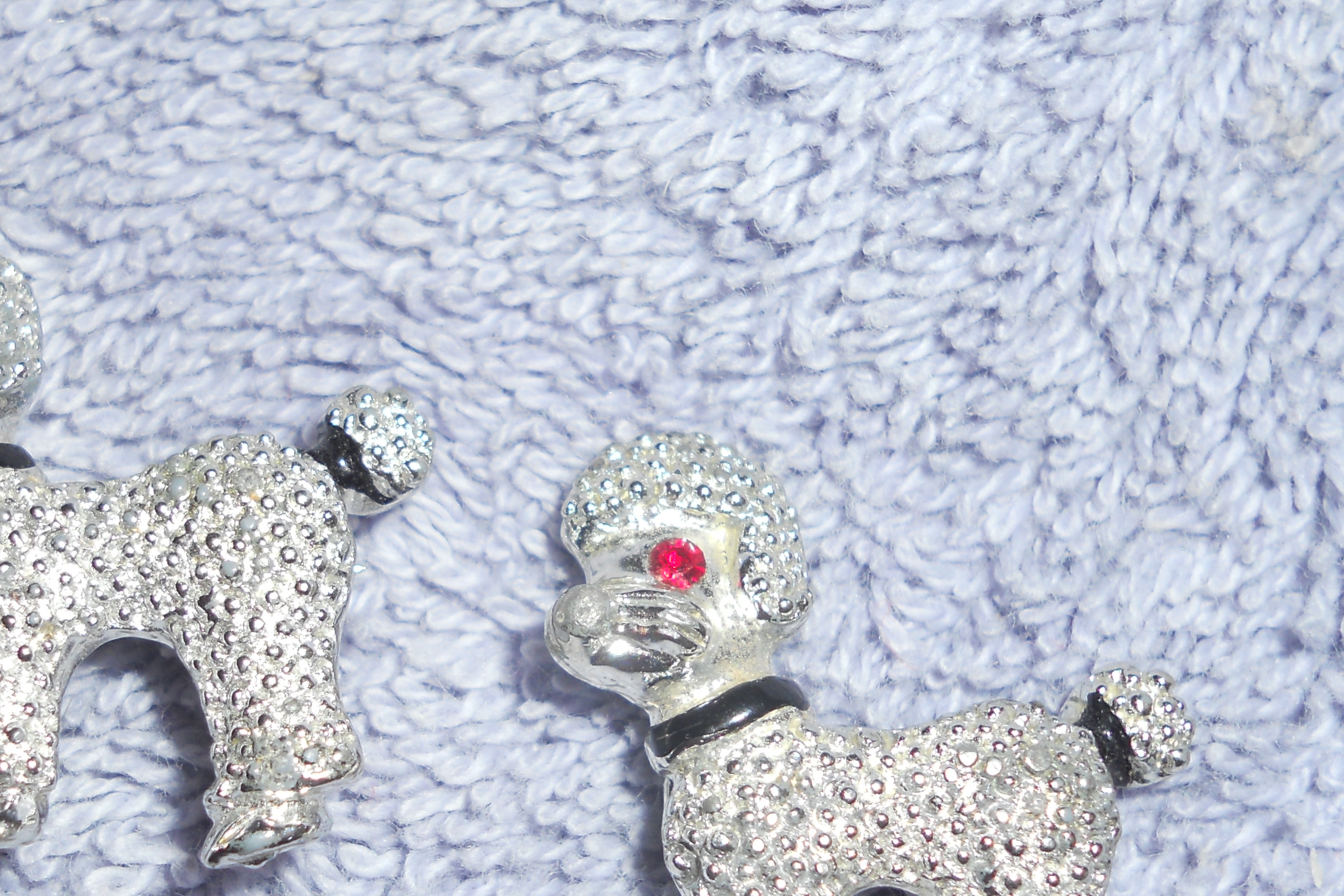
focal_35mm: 54
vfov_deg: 25.0
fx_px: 2016
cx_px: 456
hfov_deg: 36.5
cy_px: 543
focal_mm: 5.8
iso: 80
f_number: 8.8
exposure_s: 1/25
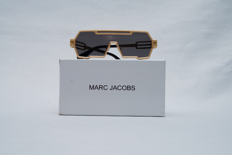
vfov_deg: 27.0
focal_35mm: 50
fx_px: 322
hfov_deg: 39.6
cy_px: 78
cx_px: 116
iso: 100
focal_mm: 50
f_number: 9
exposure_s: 1/160
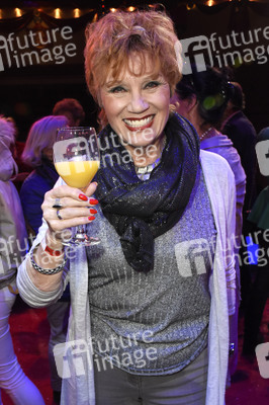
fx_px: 370
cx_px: 134
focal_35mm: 33
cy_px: 202
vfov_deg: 57.3
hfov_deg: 39.9
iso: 1600
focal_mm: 22
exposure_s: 1/160
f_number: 6.3
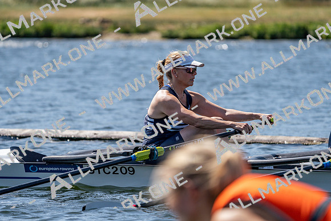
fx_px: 3053
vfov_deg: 4.1
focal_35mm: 332
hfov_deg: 6.2
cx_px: 166
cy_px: 110
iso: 250
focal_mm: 332
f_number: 6.3
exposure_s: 1/2000
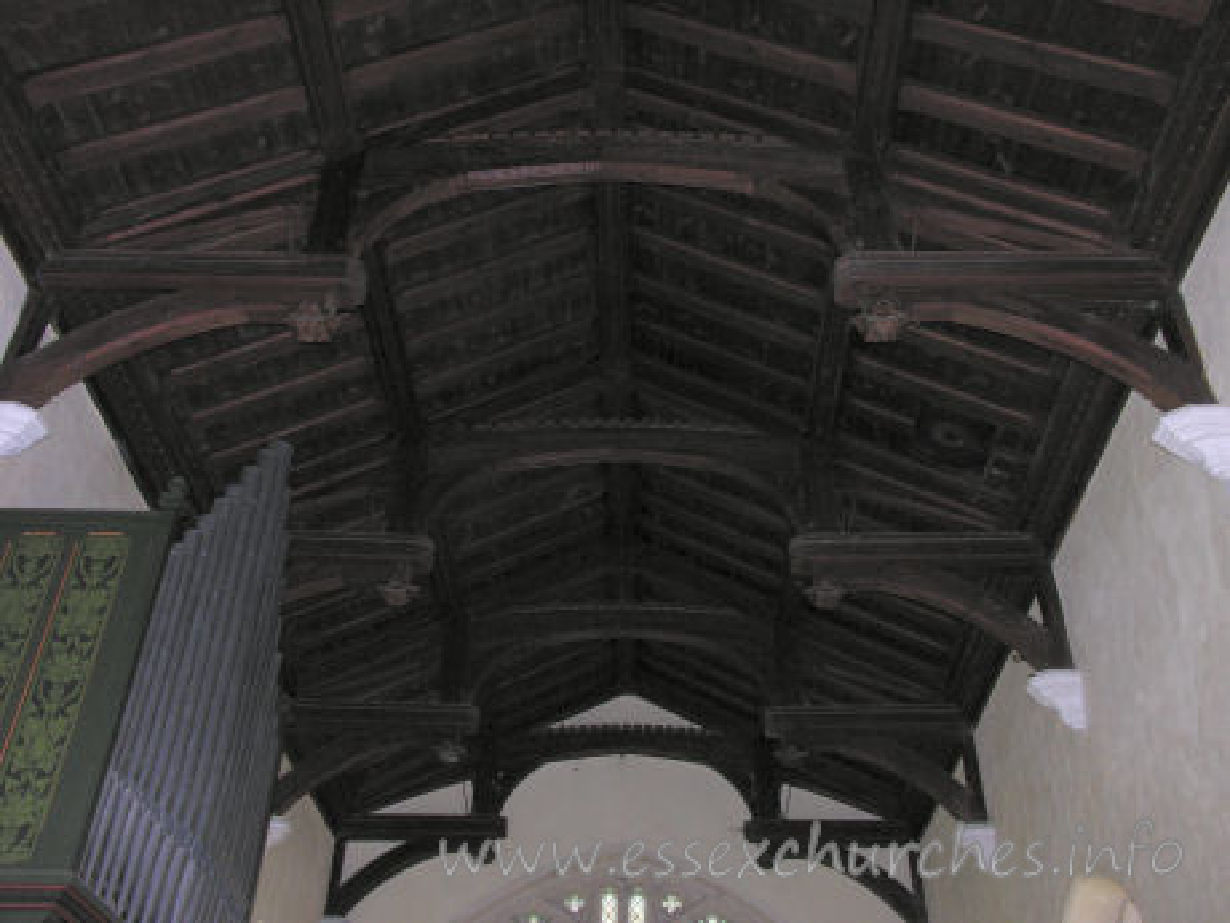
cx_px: 615
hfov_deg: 52.6
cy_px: 462
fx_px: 1244
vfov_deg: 40.7
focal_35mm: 35
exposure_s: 1/60.1
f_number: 2.8
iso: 200
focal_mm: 8.9
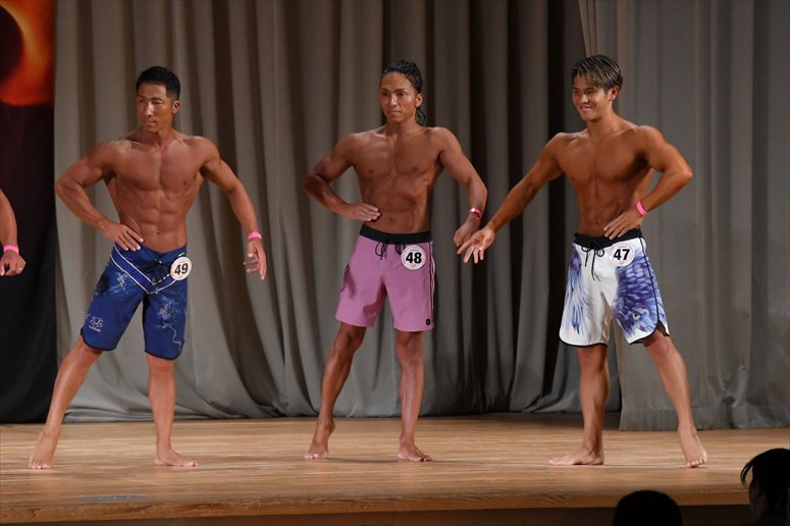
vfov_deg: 6.1
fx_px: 4935
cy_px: 263
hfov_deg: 9.2
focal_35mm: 225
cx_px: 395
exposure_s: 1/400
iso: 3200
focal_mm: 150
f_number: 5.6
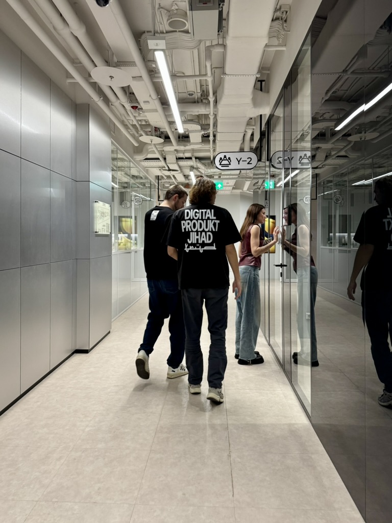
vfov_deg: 71.6
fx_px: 362
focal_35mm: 24
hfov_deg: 56.8
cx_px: 196
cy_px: 262
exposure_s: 1/100
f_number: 1.78
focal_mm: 6.76
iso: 200
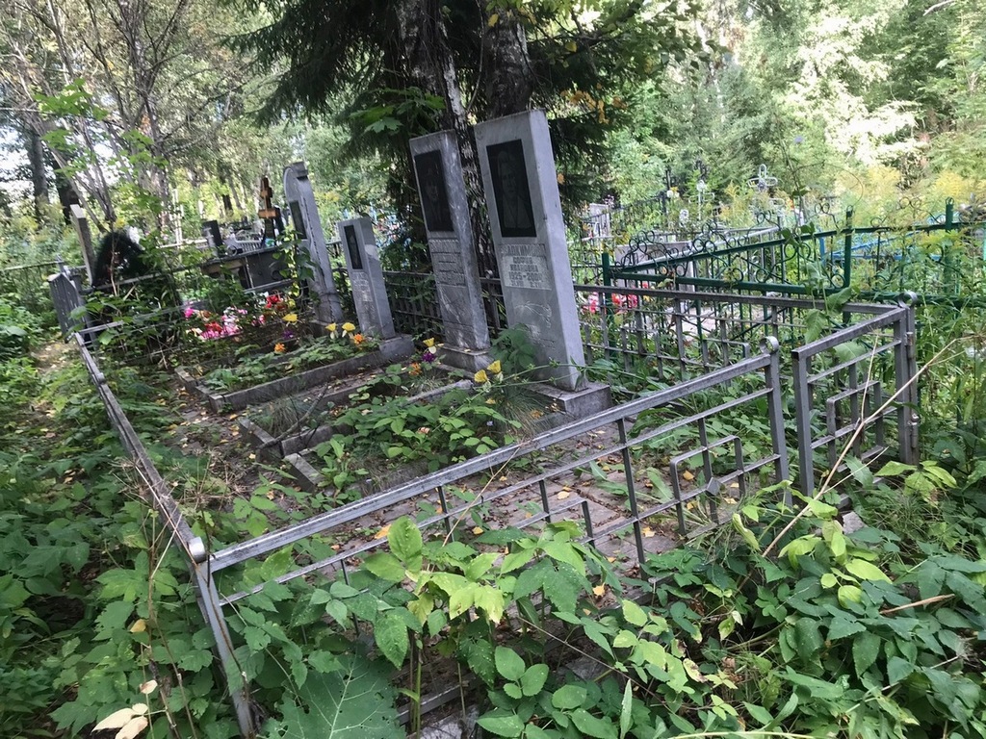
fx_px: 798
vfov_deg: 49.7
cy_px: 370
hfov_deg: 63.4
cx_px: 493
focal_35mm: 28
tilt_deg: -13.5
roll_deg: +10.9
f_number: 1.8
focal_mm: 3.99
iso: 32
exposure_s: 1/100
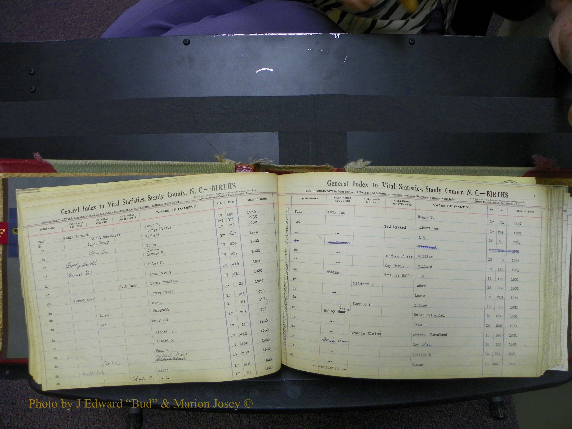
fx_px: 430
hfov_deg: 67.3
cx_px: 286
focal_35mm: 26
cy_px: 214
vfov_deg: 53.1
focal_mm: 4.6
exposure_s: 1/30
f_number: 2.8
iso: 100
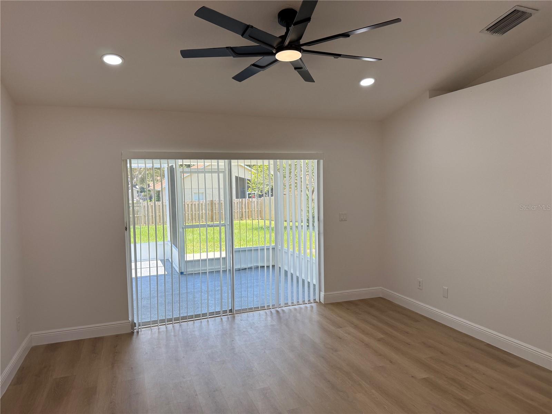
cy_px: 207
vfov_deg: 56.8
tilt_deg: -2.7
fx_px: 383
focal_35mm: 24
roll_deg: +0.2
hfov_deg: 71.6
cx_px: 276
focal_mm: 6.76
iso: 100
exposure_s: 1/307
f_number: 1.78
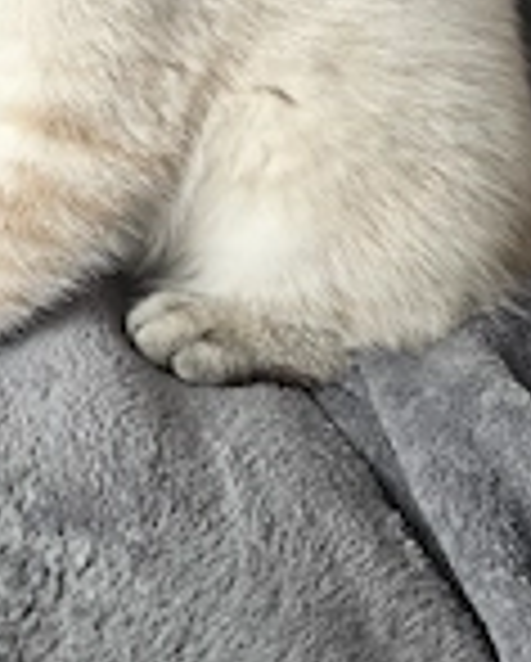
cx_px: -18
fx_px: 1196
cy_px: 95
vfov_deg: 29.9
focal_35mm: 61
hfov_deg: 23.8
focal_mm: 6.5
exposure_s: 1/103
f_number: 1.4
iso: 125
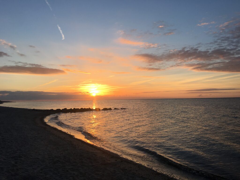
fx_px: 201
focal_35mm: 29
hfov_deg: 61.7
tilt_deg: +3.9
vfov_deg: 48.2
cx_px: 120
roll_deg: +1.2
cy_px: 90
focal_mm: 4.15
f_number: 2.2
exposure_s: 1/810
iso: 25
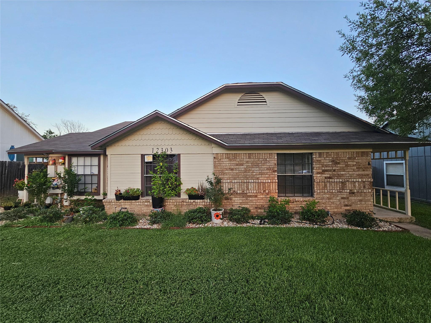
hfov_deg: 106.2
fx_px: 162
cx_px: 216
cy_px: 162
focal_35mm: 13
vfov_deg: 89.9
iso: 80
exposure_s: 1/120
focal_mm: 2.2
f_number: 2.2
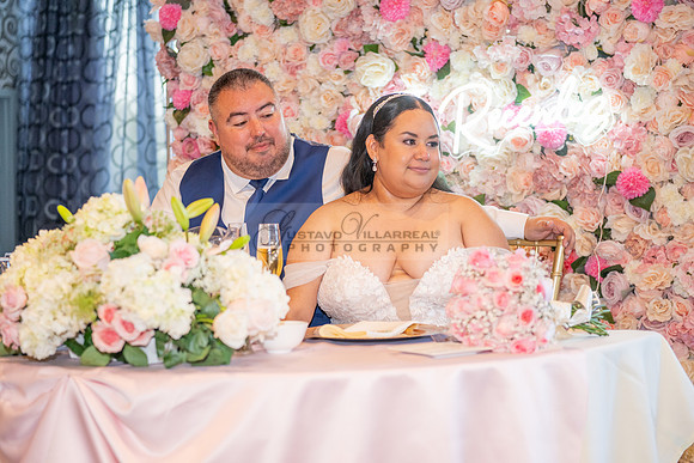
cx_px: 347
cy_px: 232
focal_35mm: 70
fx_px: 1350
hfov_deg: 28.8
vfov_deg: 19.5
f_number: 2.8
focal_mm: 70
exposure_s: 1/100
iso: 1000
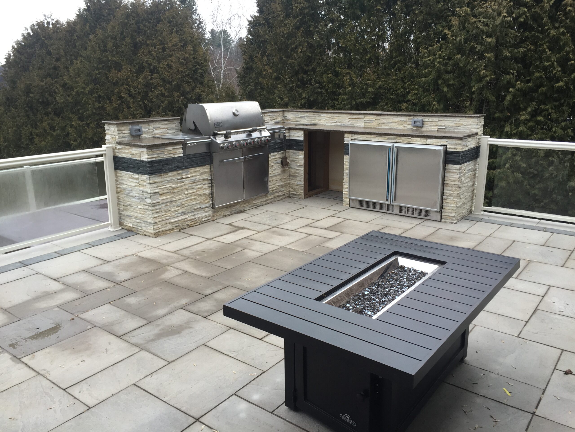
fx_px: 482
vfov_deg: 48.2
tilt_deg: -15.6
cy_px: 216
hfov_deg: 61.7
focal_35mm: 29
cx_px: 288
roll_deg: +0.0
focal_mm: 4.15
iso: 32
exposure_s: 1/103
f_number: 2.2
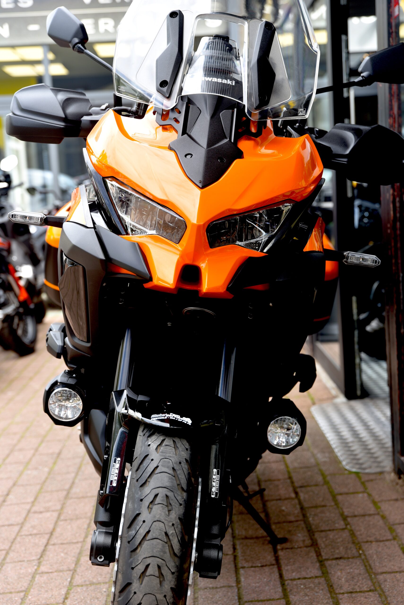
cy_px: 302
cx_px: 202
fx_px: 1043
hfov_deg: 21.9
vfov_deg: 32.4
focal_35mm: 62
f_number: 4.5
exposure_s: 1/60
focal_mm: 62
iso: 100
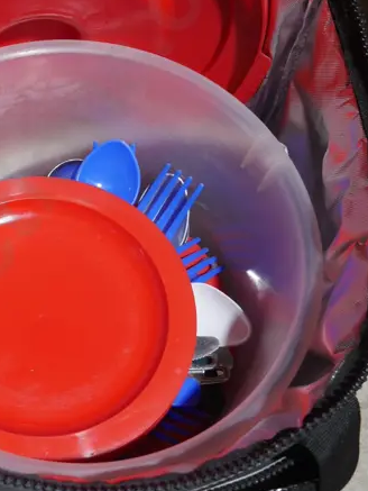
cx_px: -42
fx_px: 1063
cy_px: 291
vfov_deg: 25.9
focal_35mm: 75
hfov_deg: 18.8
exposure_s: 1/60
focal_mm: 16
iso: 320
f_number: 3.6
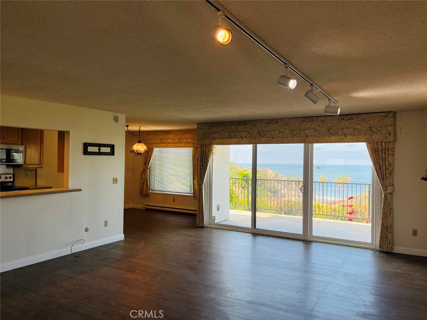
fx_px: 321
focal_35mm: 26
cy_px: 160
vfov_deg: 53.1
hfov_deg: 67.3
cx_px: 214
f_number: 1.6
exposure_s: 1/628
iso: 50
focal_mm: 5.1
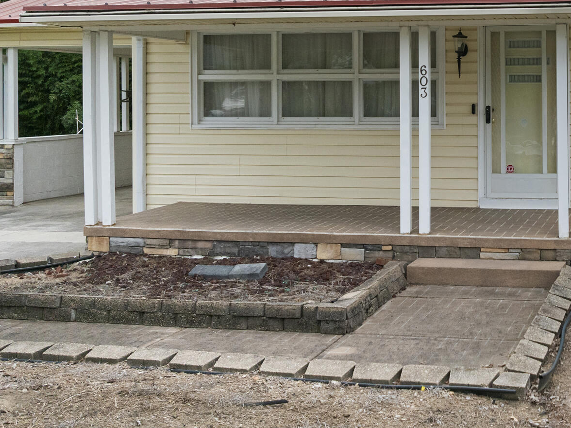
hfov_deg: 34.8
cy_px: 76
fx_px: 841
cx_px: 540
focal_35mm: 51
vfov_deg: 27.9
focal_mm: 12.29
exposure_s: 1/4000
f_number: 2.8
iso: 230
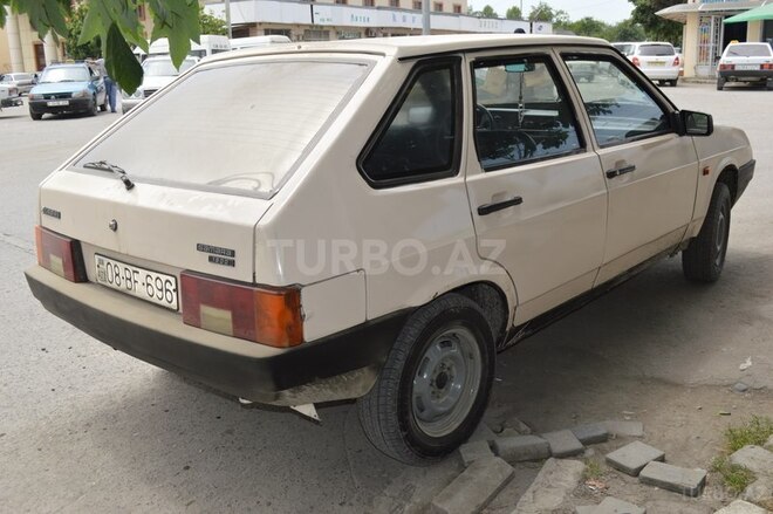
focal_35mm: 33
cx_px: 386
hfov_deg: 57.3
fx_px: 708
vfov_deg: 39.9
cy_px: 257
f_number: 5.6
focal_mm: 22
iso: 100
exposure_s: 1/200
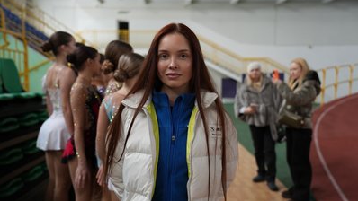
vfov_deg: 30.4
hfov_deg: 51.6
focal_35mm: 39
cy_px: 117
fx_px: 370
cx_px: 179
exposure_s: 1/200
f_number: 2.8
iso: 1250
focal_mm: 37
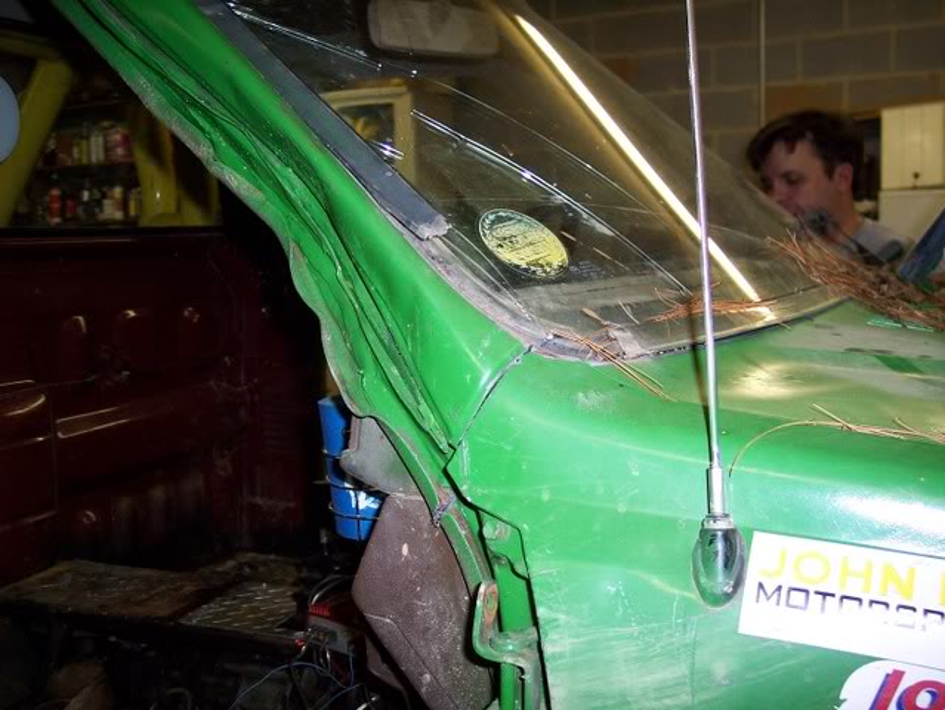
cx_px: 472
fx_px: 1065
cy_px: 355
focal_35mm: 39
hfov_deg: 47.8
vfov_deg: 36.9
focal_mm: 8
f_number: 2.8
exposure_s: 1/60
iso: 100
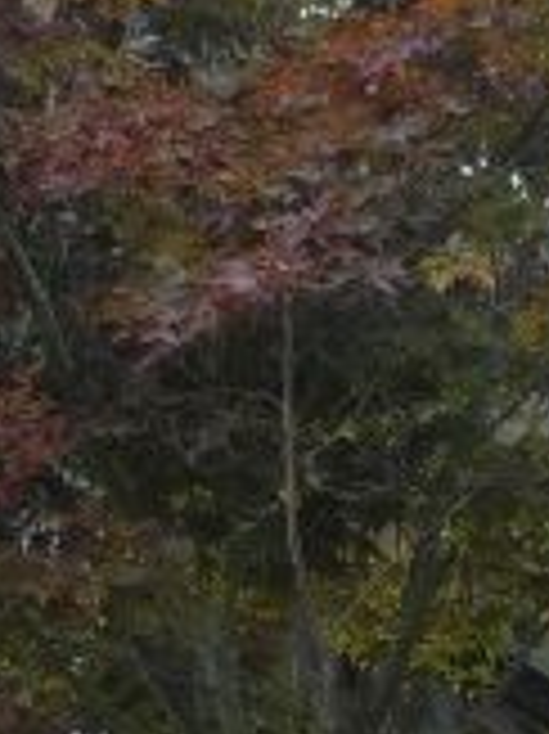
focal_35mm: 207
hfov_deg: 7.1
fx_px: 4383
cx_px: 544
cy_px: 1608
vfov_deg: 8.9
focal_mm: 5.5
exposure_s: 1/80
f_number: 2.8
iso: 100
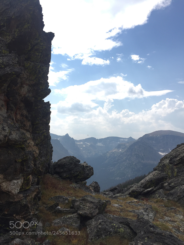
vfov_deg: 61.7
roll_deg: -1.4
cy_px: 122
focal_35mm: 29
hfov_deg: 48.2
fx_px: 206
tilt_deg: +5.1
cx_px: 92
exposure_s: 1/2326
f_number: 2.2
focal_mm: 4.15
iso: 32
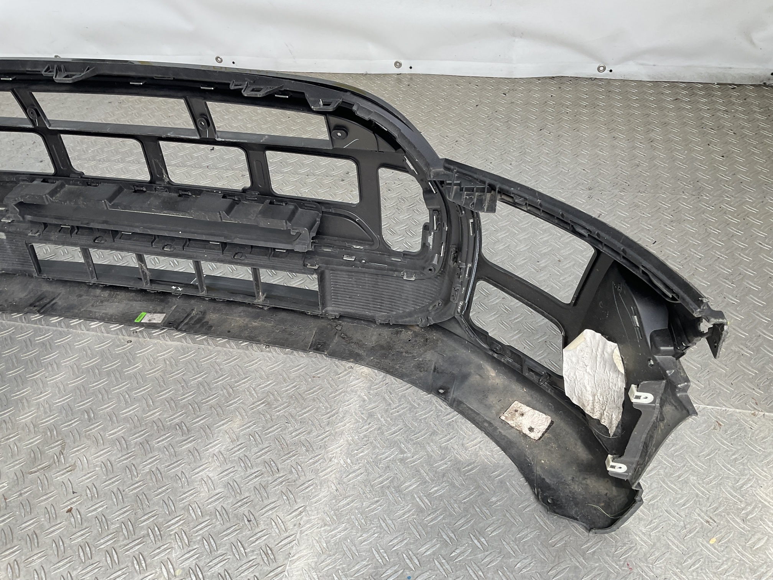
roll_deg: +5.0
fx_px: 648
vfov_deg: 48.2
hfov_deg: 61.7
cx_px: 386
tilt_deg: -40.9
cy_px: 290
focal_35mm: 29
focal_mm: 3
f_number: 1.8
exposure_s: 1/198
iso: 16
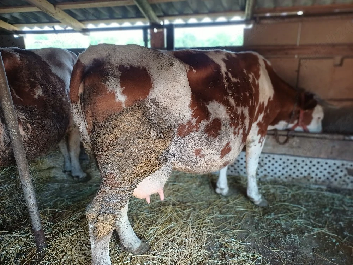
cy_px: 132
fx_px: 255
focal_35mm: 25
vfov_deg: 54.9
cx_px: 176
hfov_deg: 69.4
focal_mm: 4.65
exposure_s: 1/50
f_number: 1.8
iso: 80
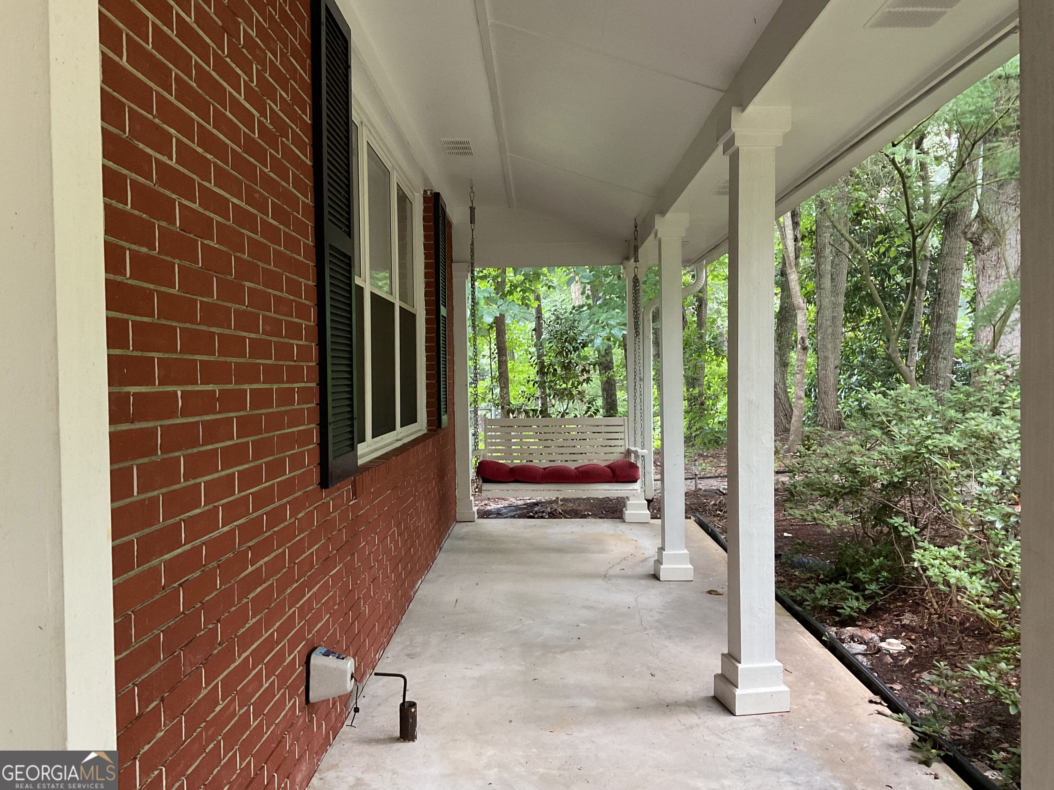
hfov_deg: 61.7
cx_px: 527
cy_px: 395
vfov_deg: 48.2
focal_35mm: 29
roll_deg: -0.1
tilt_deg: -0.7
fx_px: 883
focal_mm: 3
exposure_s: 1/60
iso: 160
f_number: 1.8
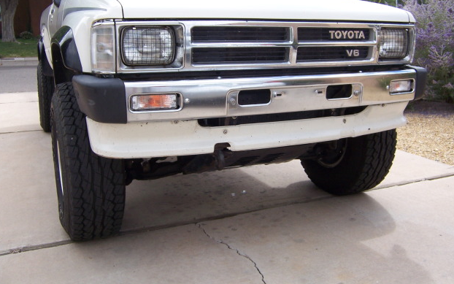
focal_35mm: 36
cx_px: 224
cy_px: 115
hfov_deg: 54.0
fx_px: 446
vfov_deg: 35.2
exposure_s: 1/500
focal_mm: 5.5
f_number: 3.4
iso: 80
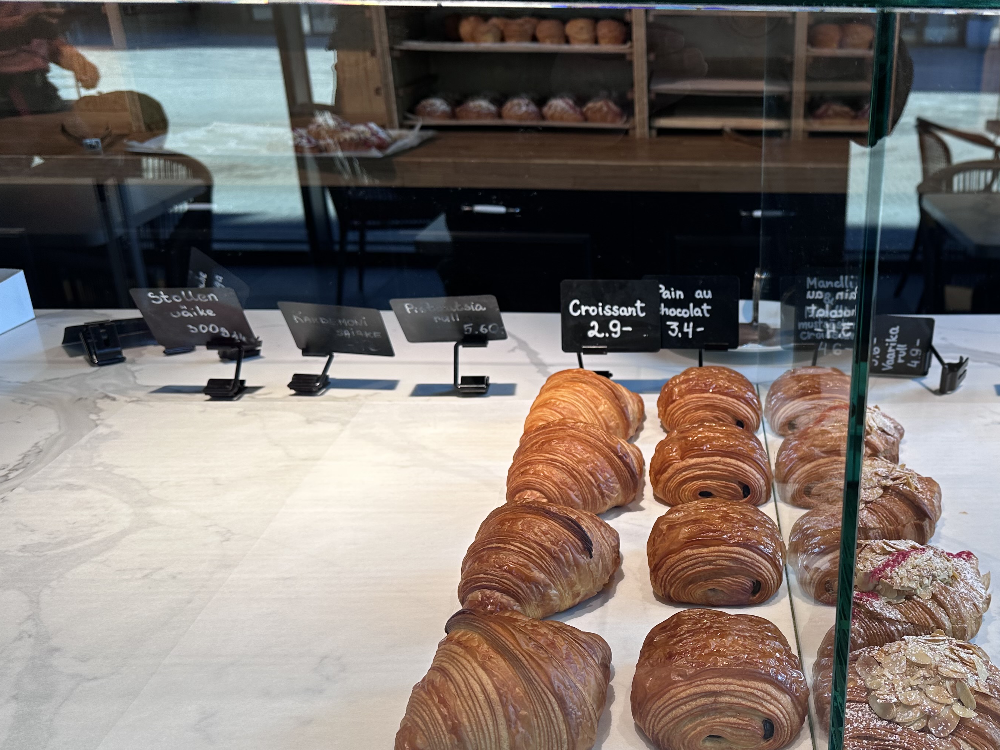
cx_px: 743
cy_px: 480
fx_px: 1040
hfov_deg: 49.4
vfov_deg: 39.3
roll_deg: -0.2
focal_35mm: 36
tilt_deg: -25.8
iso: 50
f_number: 1.78
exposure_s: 1/119
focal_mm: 6.86
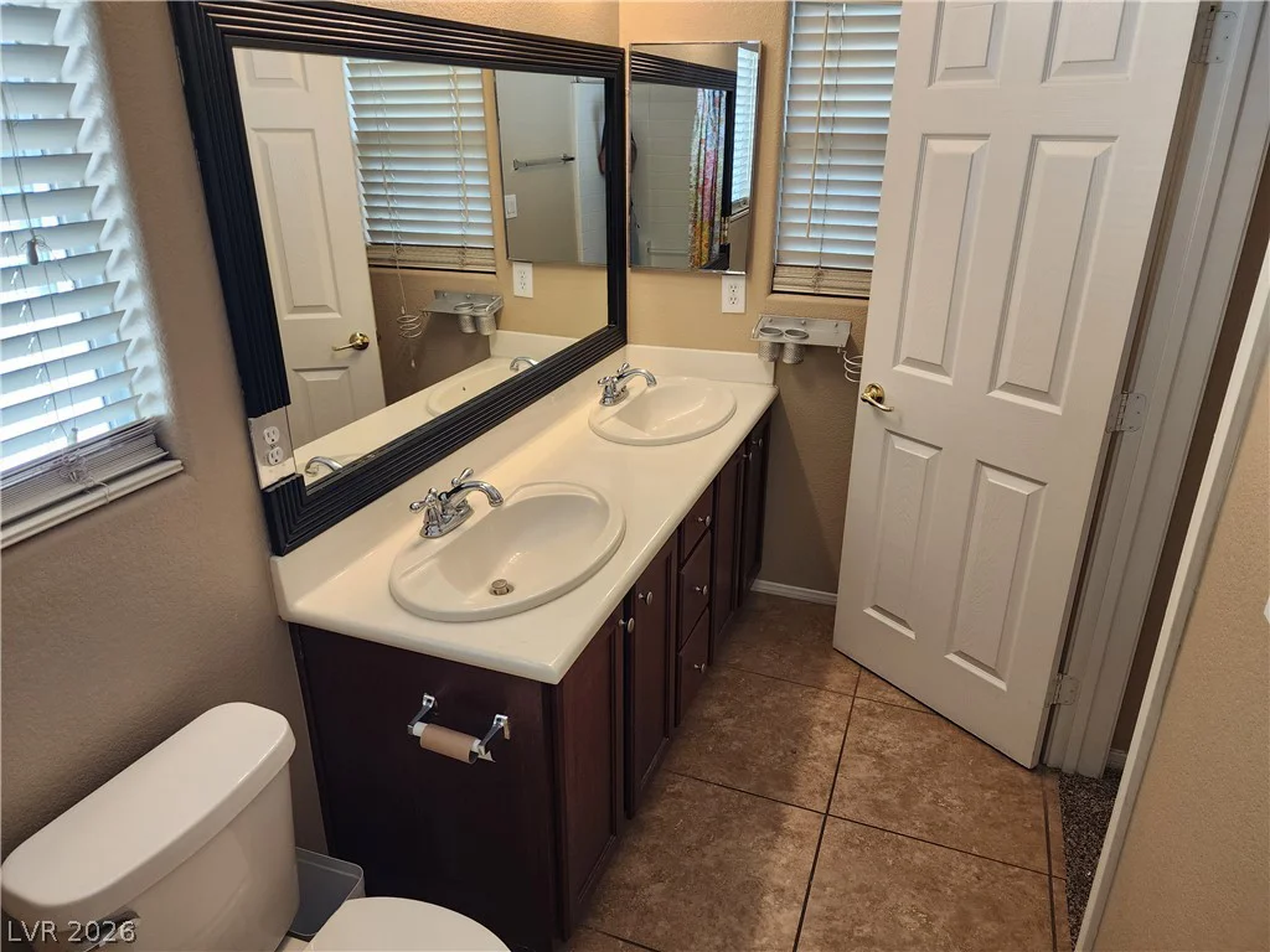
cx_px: 635
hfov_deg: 73.9
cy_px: 476
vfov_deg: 58.9
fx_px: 844
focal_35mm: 23
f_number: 1.8
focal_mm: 6.4
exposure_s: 1/120
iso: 125
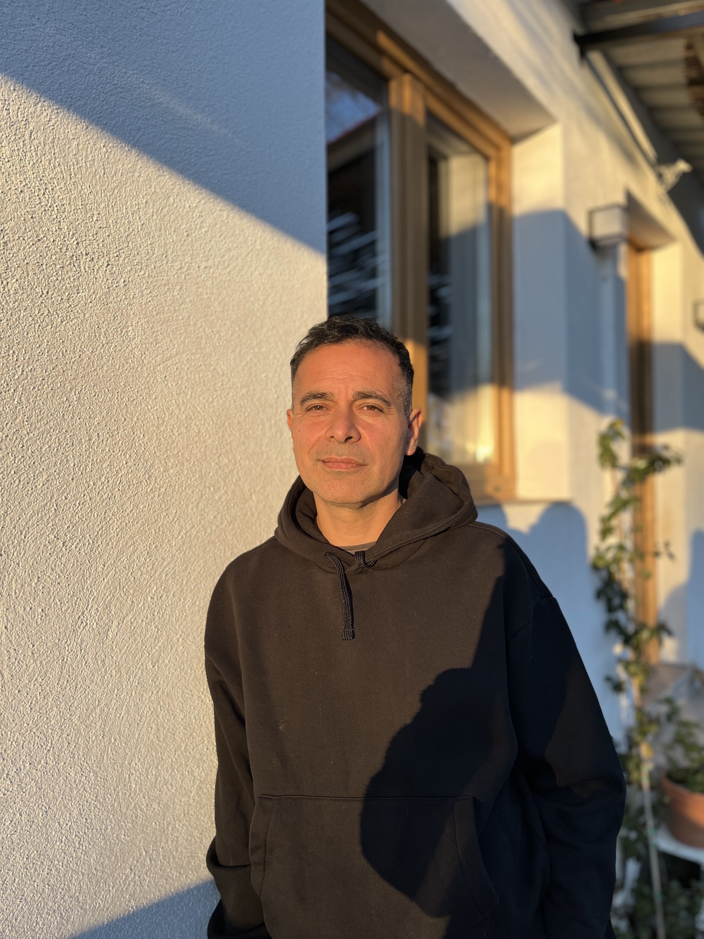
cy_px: 470
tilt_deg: +1.3
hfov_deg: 53.1
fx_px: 705
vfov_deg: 67.3
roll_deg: +0.3
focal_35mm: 26
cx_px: 352
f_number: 1.6
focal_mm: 5.1
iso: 50
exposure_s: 1/404
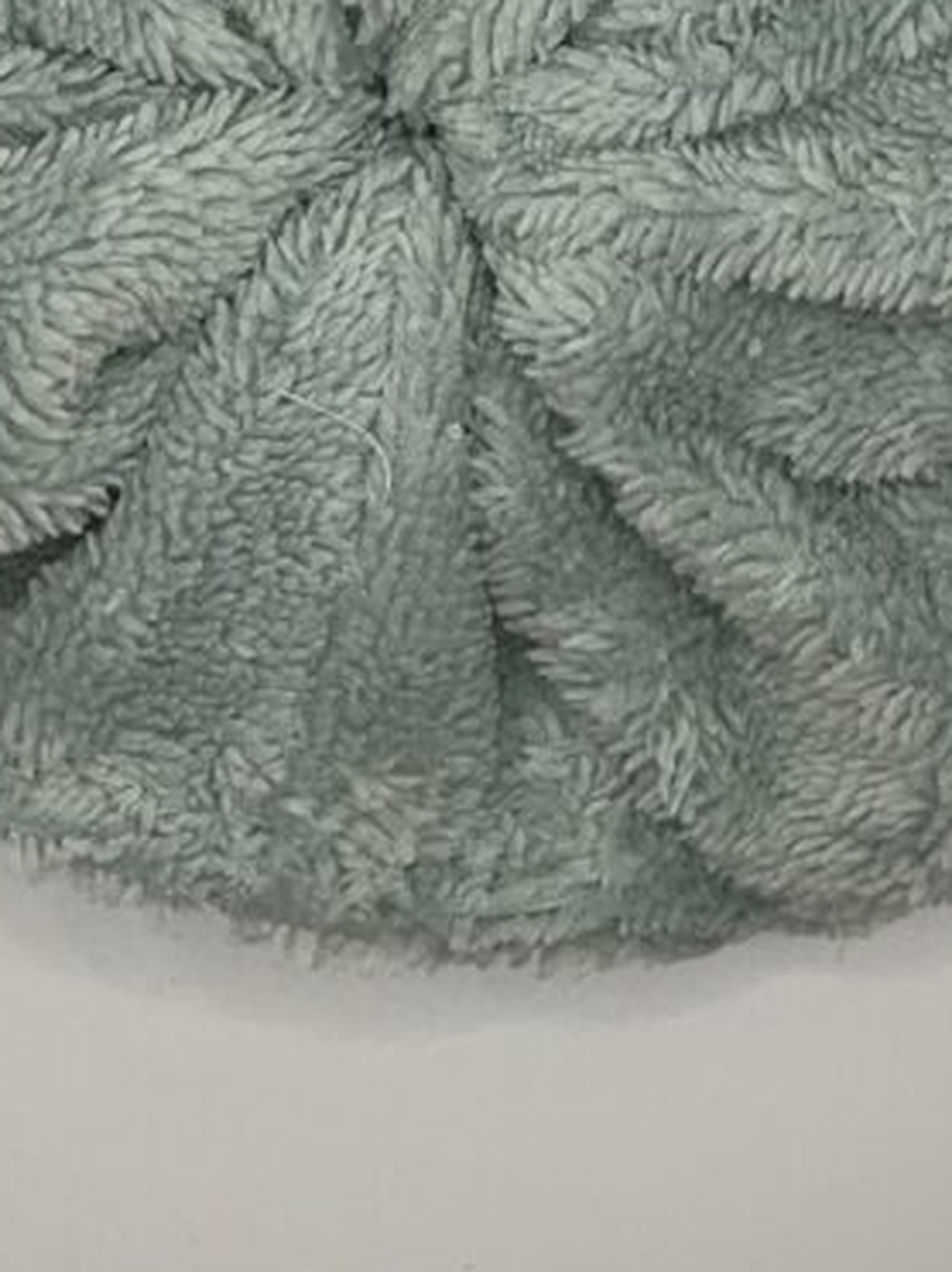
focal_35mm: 80
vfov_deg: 22.4
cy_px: -285
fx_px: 2935
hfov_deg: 18.4
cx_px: 613
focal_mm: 3
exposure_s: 1/253
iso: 25
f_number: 1.8
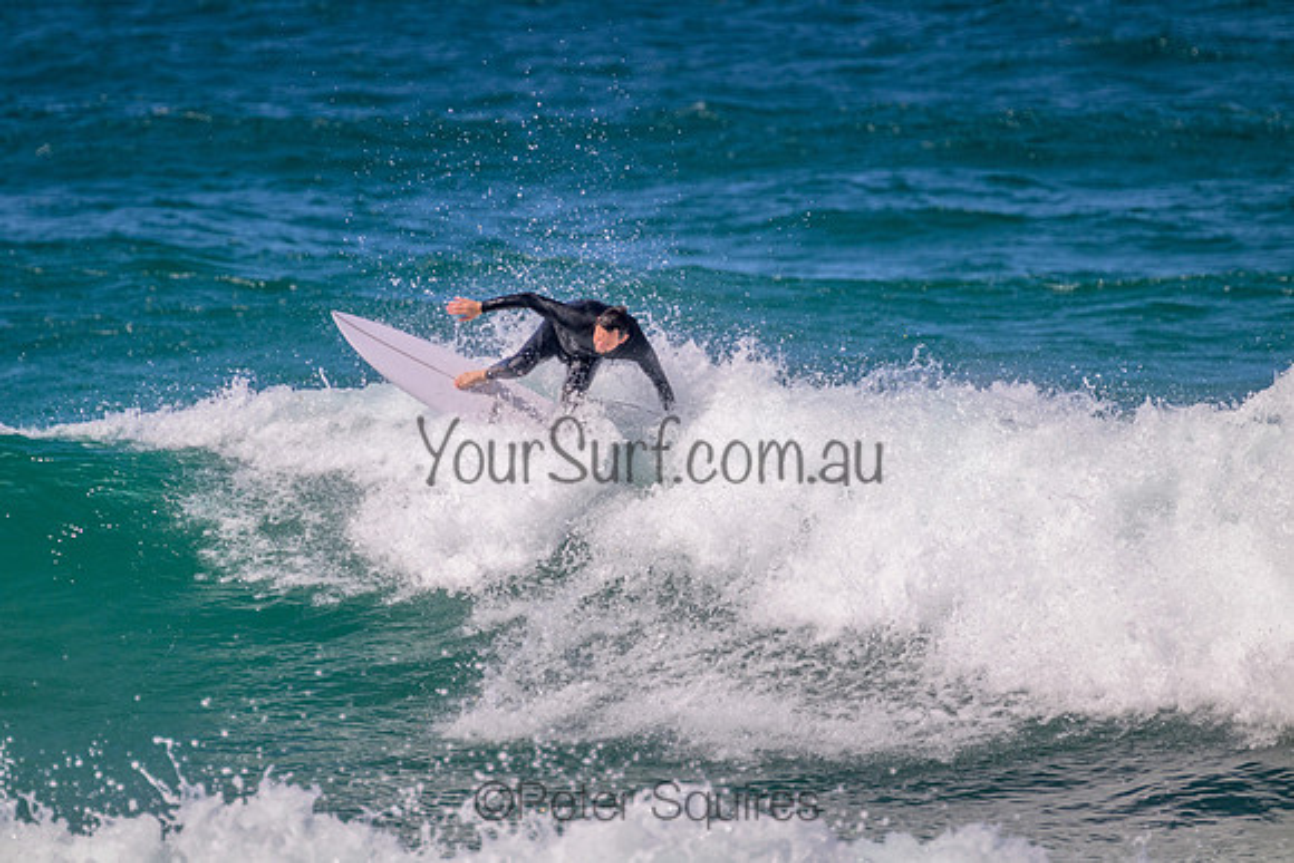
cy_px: 432
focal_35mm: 800
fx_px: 28761
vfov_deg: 1.7
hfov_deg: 2.6
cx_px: 647
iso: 560
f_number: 11
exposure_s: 1/1600
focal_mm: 800
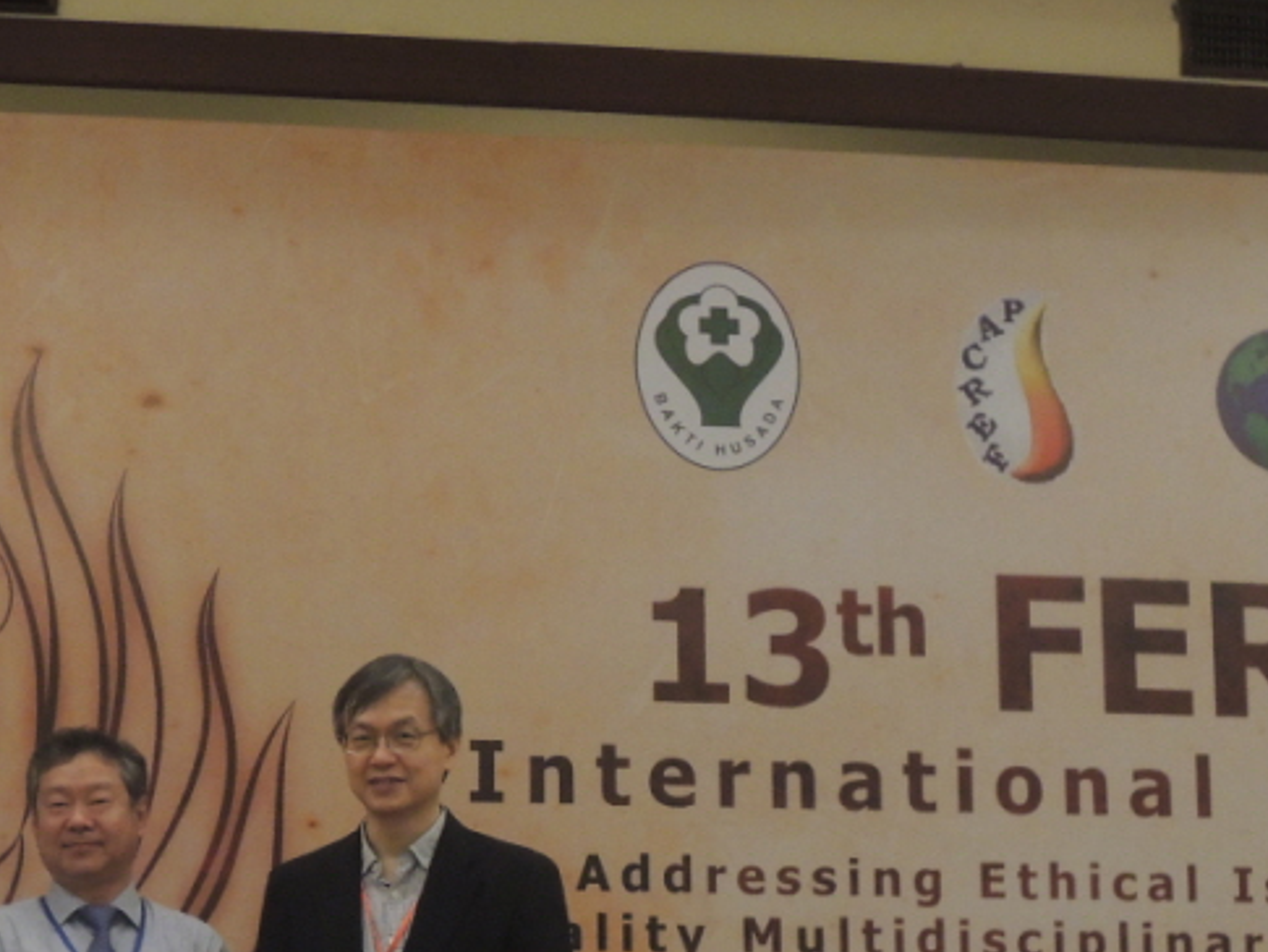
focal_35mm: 89
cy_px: 832
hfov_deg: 21.9
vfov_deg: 16.4
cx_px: 455
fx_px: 3261
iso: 640
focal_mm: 8.1
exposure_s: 1/13
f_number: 3.5
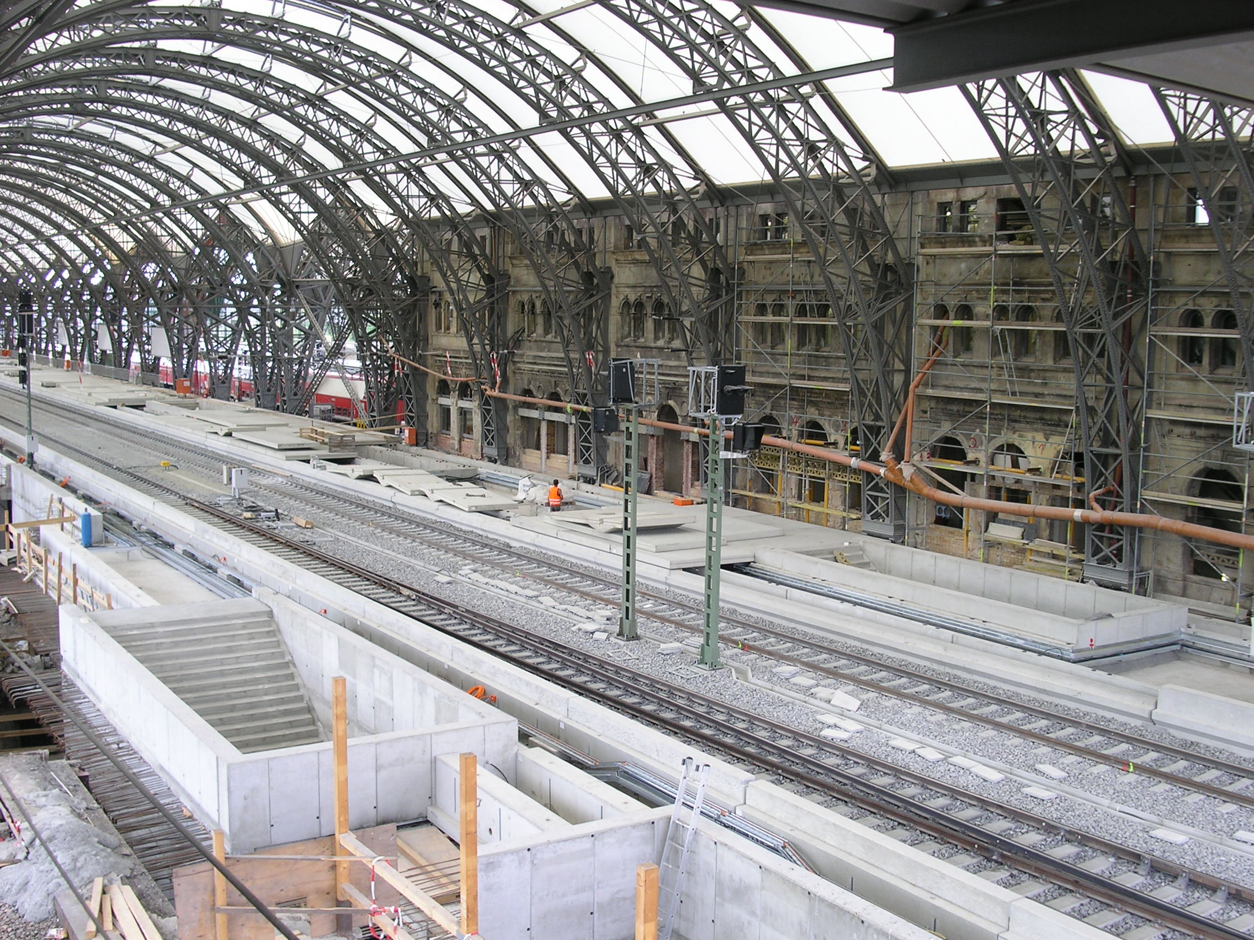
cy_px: 470
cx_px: 627
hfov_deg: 49.0
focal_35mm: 38
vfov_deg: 37.7
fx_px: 1377
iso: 100
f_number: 2.8
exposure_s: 1/60
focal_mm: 7.8
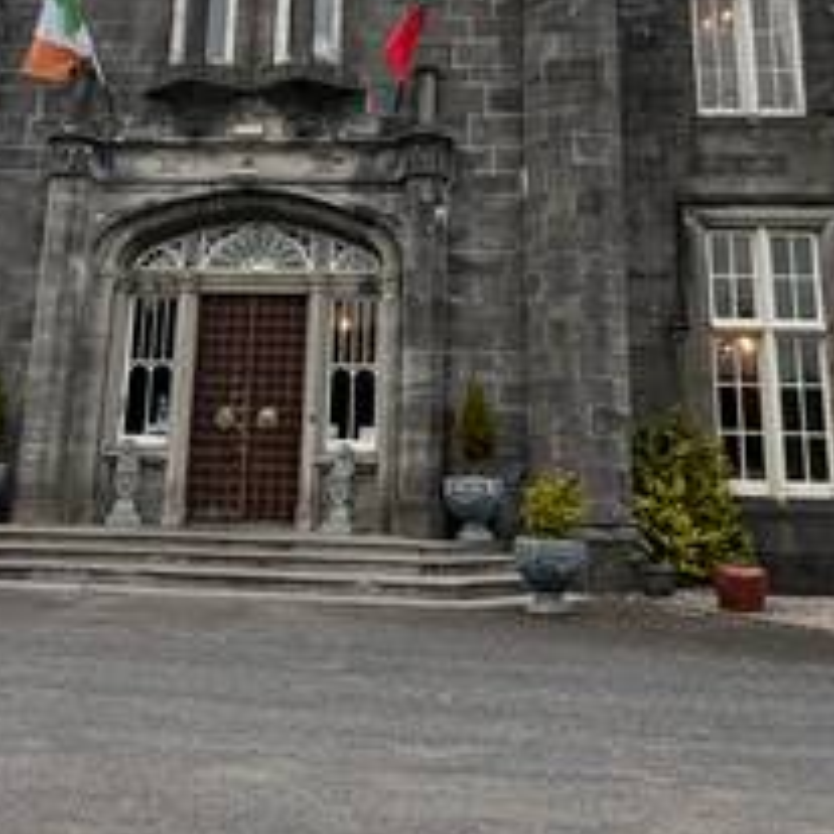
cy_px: 105
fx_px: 1172
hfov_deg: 39.1
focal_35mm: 43
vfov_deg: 37.0
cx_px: 387
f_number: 2.2
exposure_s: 1/121
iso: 80
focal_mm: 2.22
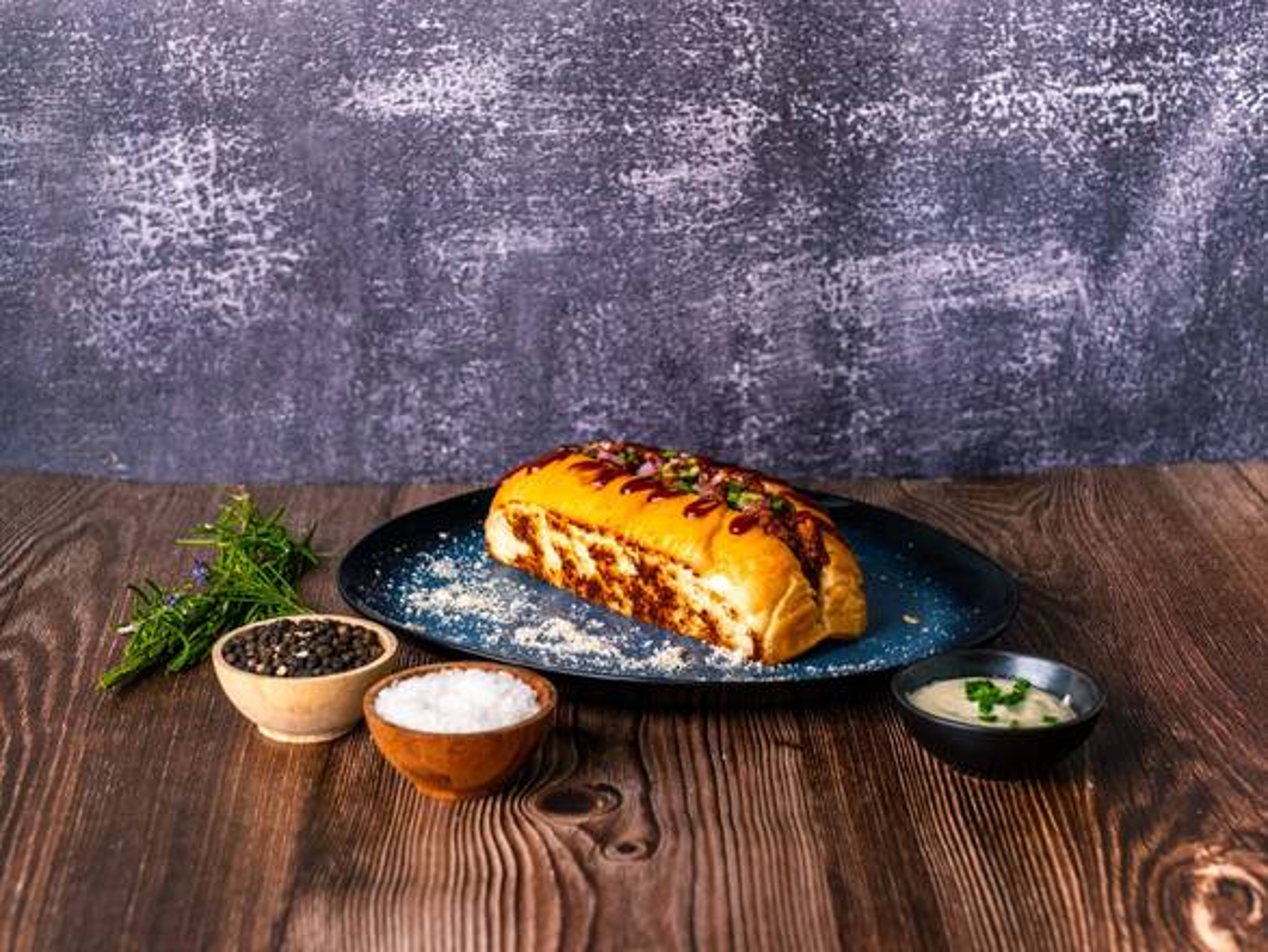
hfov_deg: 33.6
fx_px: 2101
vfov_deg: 25.5
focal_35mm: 57
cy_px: 476
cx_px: 661
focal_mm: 35
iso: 1000
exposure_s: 1/250
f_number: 4
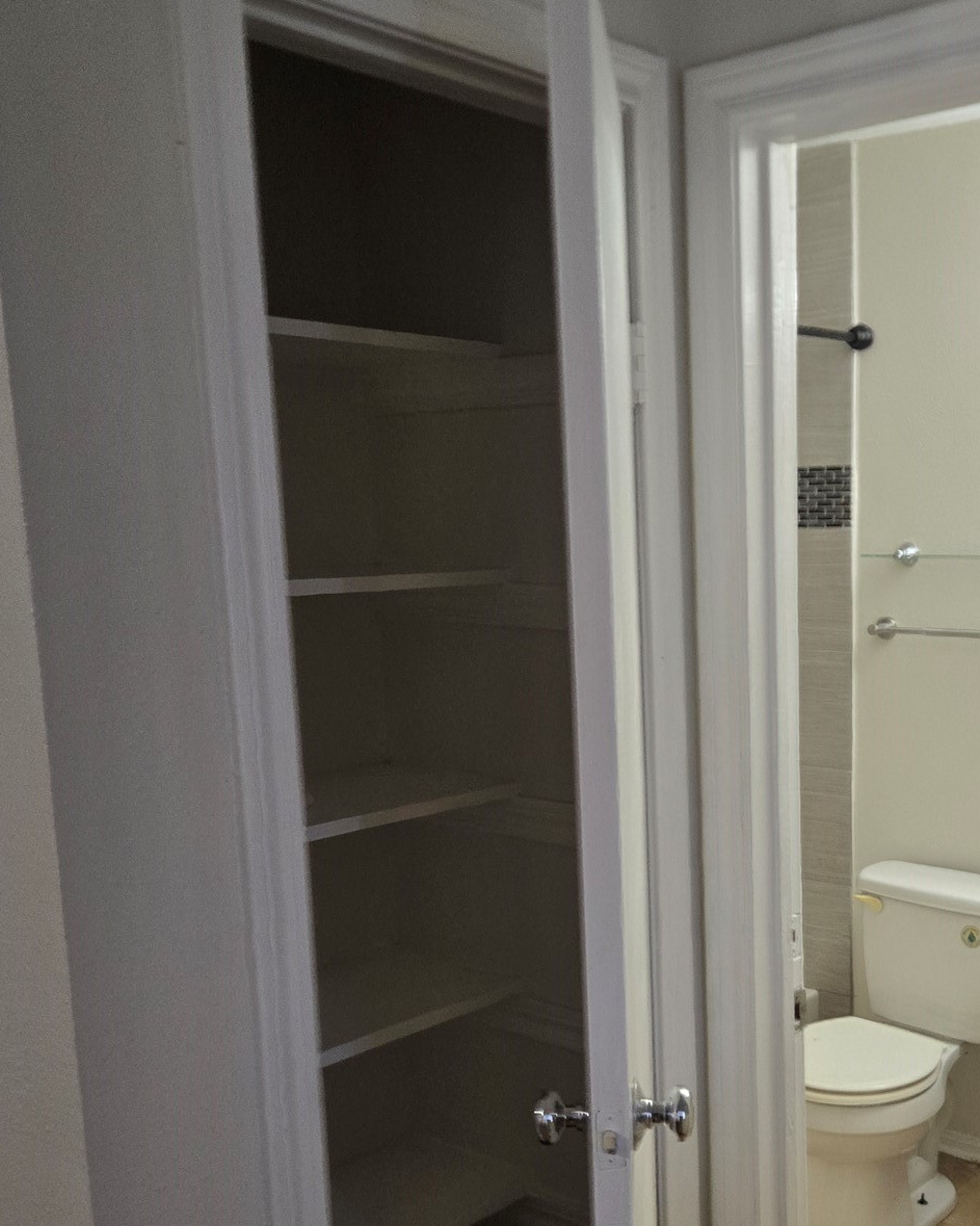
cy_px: 789
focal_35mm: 39
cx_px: 736
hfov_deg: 37.3
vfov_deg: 46.3
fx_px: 1414
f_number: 1.8
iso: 250
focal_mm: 5.4
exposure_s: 1/120
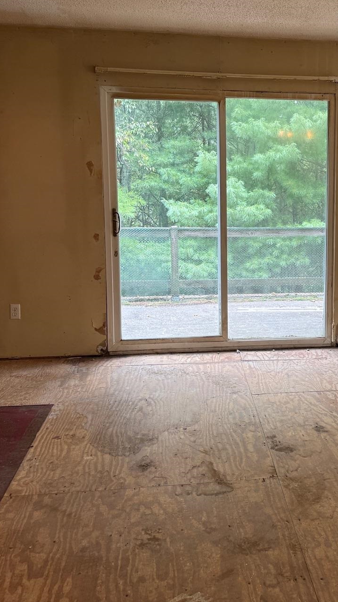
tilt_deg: -5.3
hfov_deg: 27.5
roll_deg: -0.7
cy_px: 260
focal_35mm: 42
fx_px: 669
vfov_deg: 48.2
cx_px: 290
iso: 64
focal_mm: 6.76
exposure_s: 1/120
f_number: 1.78
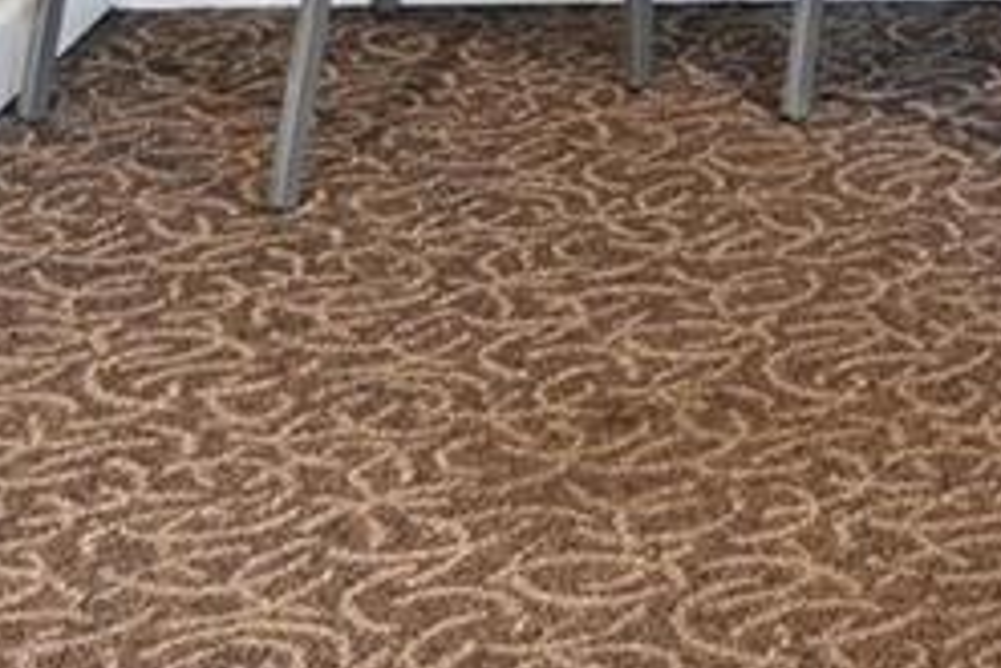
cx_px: 1520
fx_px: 3512
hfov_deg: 15.0
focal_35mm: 126
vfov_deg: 9.5
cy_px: -1024
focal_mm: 19.5
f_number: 11
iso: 400
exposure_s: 1/3.33
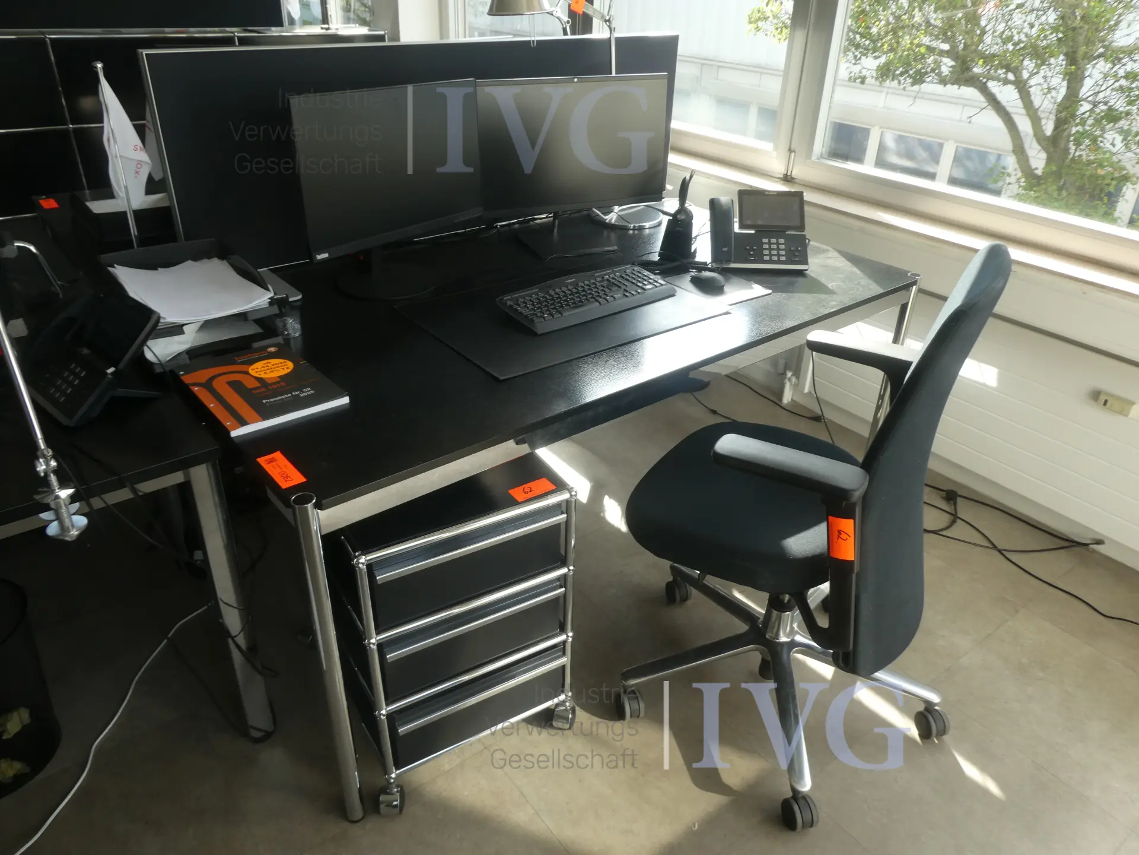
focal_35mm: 24
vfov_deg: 56.8
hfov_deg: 71.6
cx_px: 570
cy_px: 428
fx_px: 790
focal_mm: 4.3
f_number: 3.3
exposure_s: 1/80
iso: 80
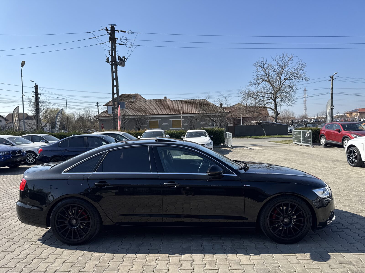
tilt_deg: -3.4
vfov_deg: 56.8
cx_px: 182
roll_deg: +1.3
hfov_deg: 71.6
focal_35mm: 24
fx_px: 253
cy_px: 136
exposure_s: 1/4310
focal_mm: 6.76
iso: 80
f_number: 1.78
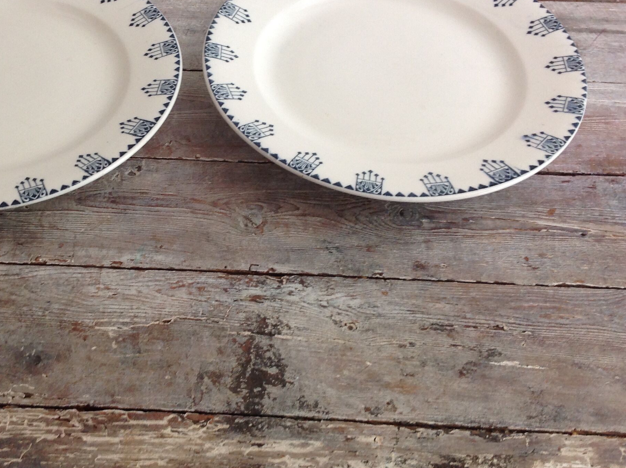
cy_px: 210
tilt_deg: -50.2
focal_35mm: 50
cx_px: 201
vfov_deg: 29.0
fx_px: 903
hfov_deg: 37.8
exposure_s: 1/15
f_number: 2.4
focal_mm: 4.28
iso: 80
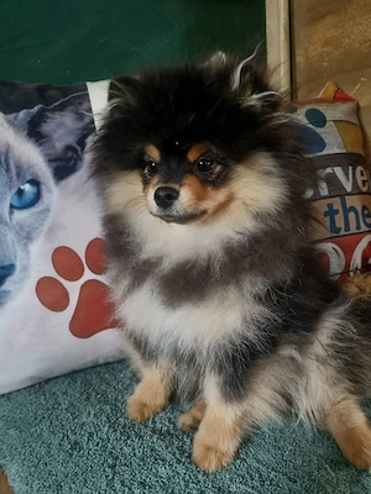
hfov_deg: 53.1
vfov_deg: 67.3
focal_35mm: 26
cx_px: 186
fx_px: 372
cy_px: 247
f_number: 1.8
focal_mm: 5.4
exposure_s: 1/25
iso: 640
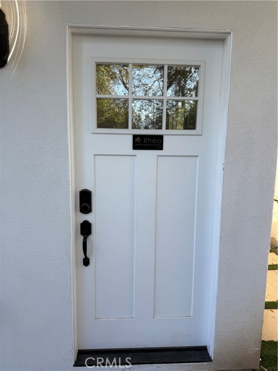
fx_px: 257
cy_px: 186
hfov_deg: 56.8
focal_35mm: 24
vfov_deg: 71.6
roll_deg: -1.0
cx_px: 139
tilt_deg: -6.2
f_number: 1.78
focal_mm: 6.76
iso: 80
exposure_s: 1/421
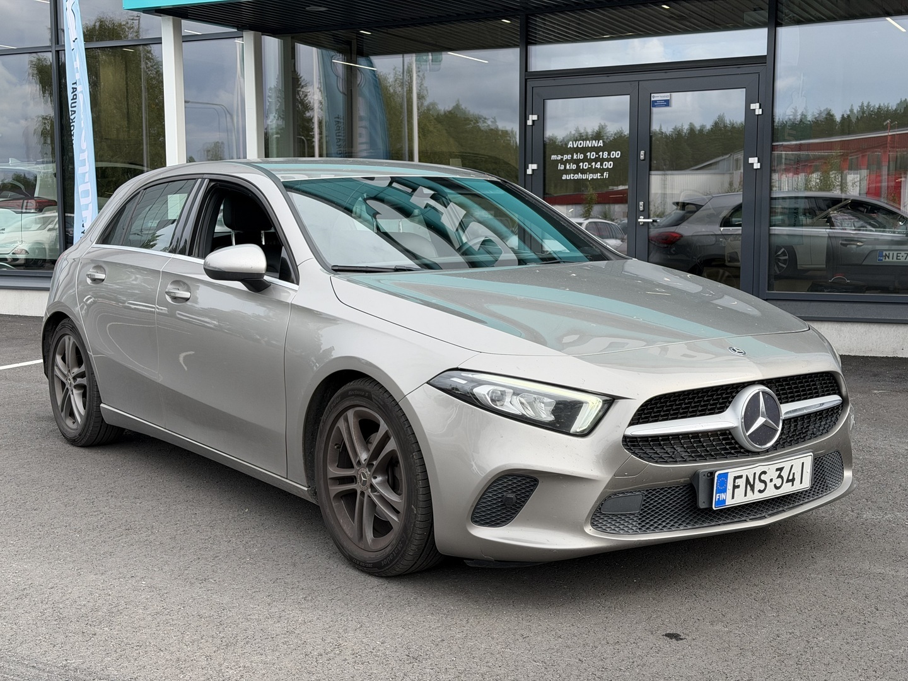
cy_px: 340
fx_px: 1259
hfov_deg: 39.7
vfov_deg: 30.3
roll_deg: +0.1
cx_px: 454
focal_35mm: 48
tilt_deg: -4.8
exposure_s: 1/1513
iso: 64
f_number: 1.78
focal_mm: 6.76
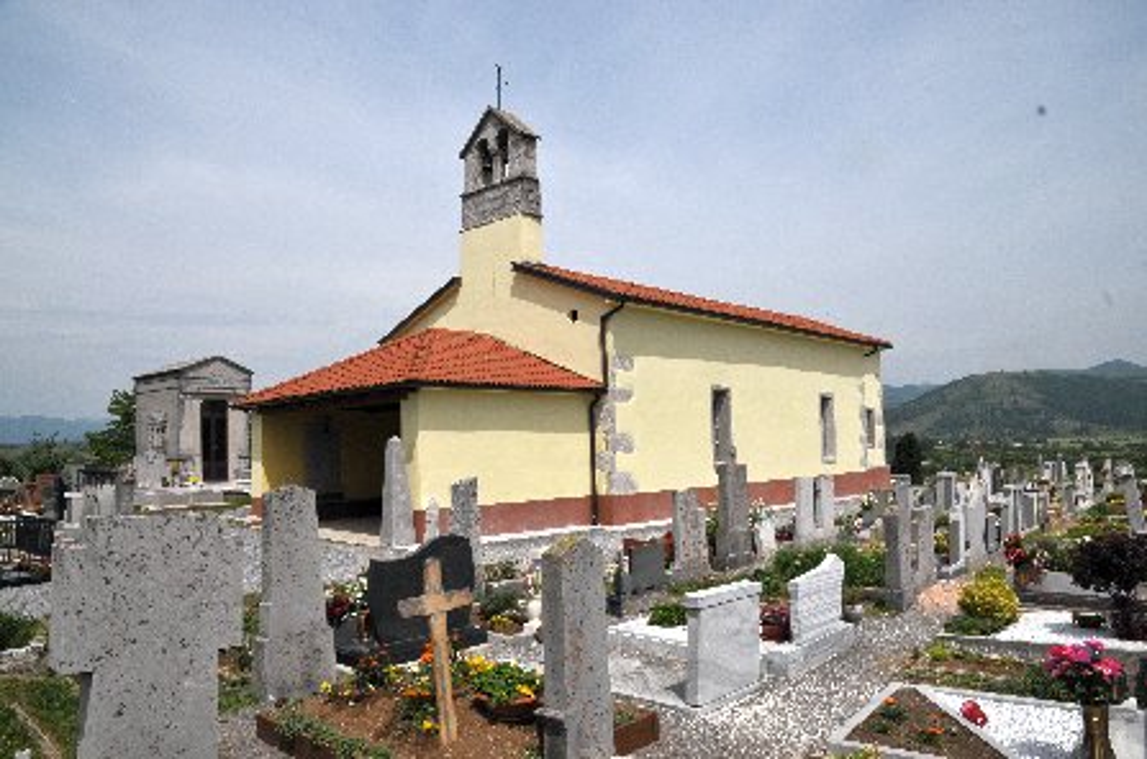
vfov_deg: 52.9
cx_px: 574
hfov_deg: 73.9
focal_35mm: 24
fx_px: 763
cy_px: 380
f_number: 13
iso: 400
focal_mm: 16
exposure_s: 1/1000
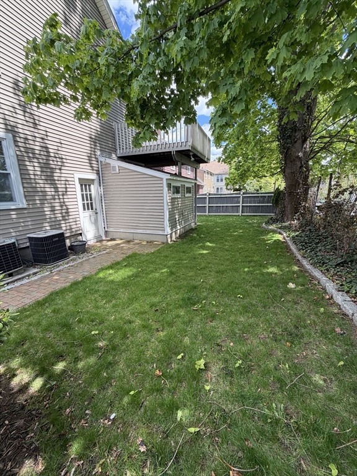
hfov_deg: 85.7
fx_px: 193
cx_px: 178
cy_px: 238
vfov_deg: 102.1
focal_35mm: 14
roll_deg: +1.3
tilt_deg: -12.6
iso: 50
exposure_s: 1/222
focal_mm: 2.22
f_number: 2.2
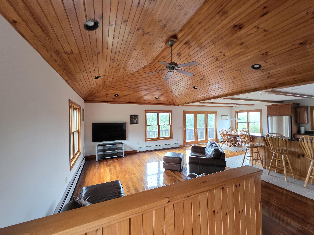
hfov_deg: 106.2
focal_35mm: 13
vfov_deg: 89.9
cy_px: 118
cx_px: 157
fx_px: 118
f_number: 1.9
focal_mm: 2.2
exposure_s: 1/60
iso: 800
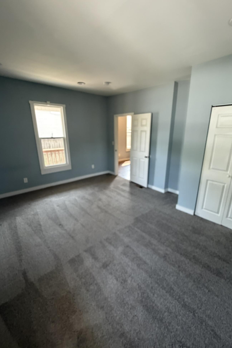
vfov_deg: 100.4
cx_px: 123
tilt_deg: -15.5
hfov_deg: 77.3
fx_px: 145
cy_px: 172
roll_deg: -0.9
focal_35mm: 15
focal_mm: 2.22
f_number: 2.2
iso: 400
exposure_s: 1/60
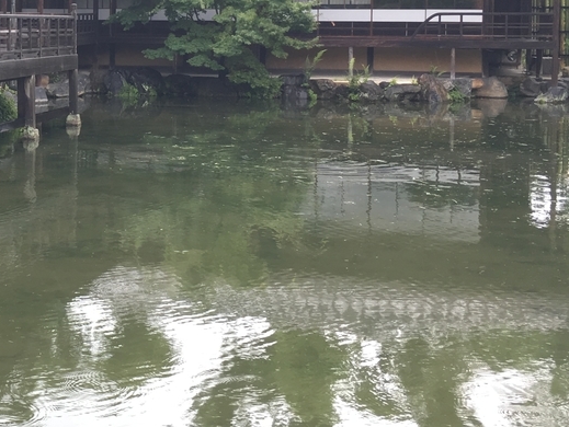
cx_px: 21
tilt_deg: -0.2
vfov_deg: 21.5
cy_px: 48
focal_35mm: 67
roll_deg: -0.2
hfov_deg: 27.5
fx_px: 1102
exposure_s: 1/120
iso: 32
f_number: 2.2
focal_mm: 4.15
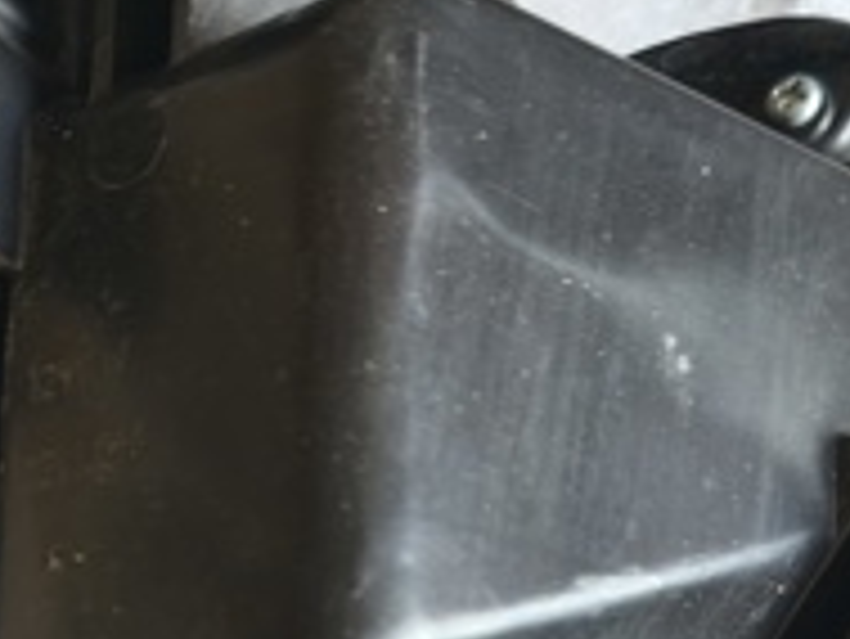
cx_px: 148
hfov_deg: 24.5
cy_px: 900
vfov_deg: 17.4
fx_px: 1917
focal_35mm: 78
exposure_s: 1/50
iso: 500
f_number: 1.7
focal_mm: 5.35
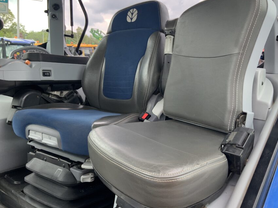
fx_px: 281
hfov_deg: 52.6
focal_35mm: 35
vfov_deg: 40.7
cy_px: 106
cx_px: 147
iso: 25
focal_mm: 3
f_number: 1.8
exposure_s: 1/122
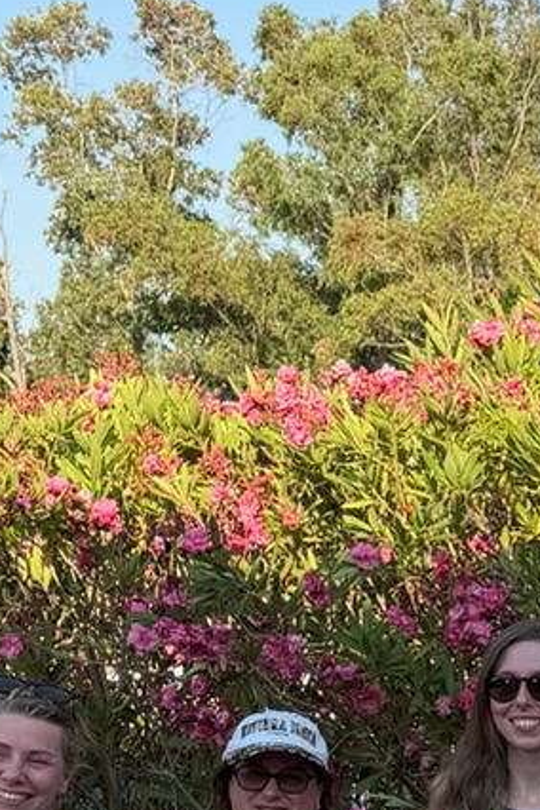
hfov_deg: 10.9
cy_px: 899
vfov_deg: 16.5
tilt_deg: -6.3
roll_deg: -0.3
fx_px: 2700
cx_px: 854
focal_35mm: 120
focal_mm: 6.76
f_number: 1.78
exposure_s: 1/1689
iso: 80
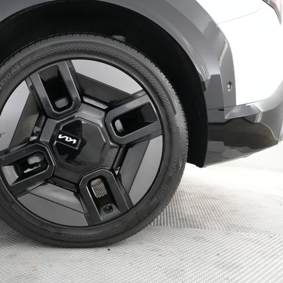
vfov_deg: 46.0
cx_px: 78
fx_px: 333
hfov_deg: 44.8
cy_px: 141
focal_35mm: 36
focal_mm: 28
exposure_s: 1/160
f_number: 2.8
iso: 5000
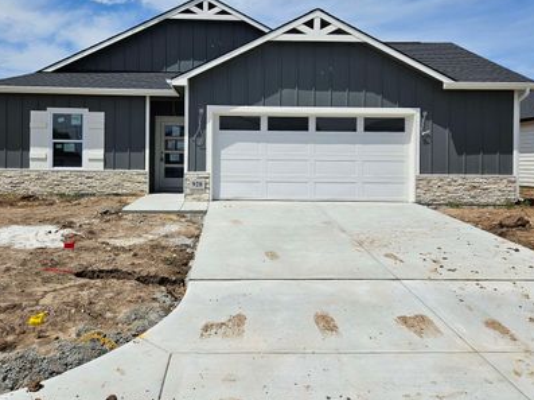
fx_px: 447
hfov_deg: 61.6
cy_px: 160
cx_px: 243
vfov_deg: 47.9
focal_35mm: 29
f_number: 1.8
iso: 25
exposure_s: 1/3892
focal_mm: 5.4
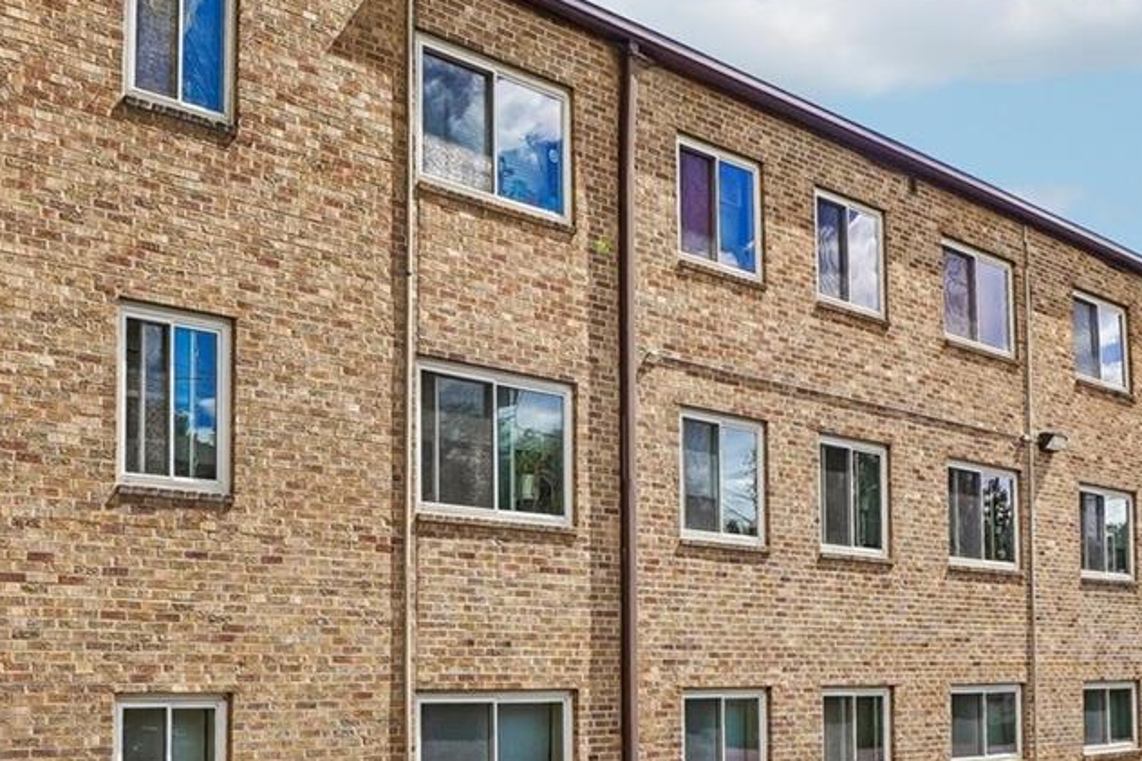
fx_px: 1205
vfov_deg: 35.0
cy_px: 343
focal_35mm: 38
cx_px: 533
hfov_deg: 50.7
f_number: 8
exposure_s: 1/250
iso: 100
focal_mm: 10
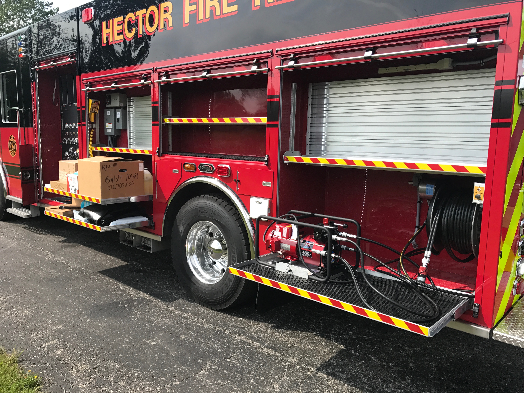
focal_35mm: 28
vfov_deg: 49.7
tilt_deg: -4.1
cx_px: 262
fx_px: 424
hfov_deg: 63.4
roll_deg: -2.6
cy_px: 196
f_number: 1.8
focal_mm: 3.99
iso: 20
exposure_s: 1/1088
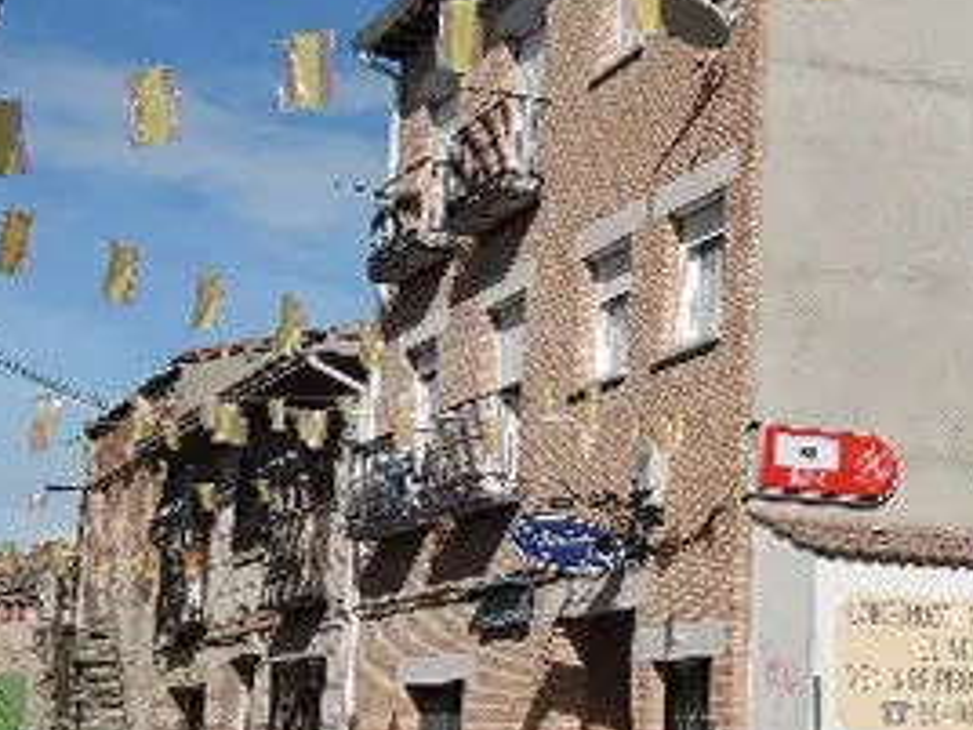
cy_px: 261
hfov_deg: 24.5
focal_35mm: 74
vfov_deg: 19.9
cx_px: 1082
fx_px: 2080
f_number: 3.2
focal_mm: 6.6
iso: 80
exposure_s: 1/250
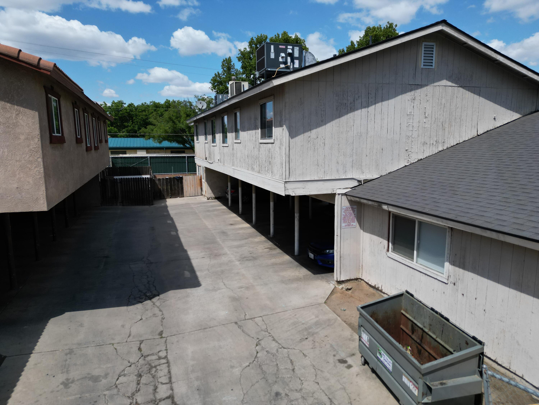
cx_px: 270
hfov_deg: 71.6
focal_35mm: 24
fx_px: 374
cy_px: 202
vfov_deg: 56.8
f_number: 1.7
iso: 120
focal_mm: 6.72
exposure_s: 1/5000
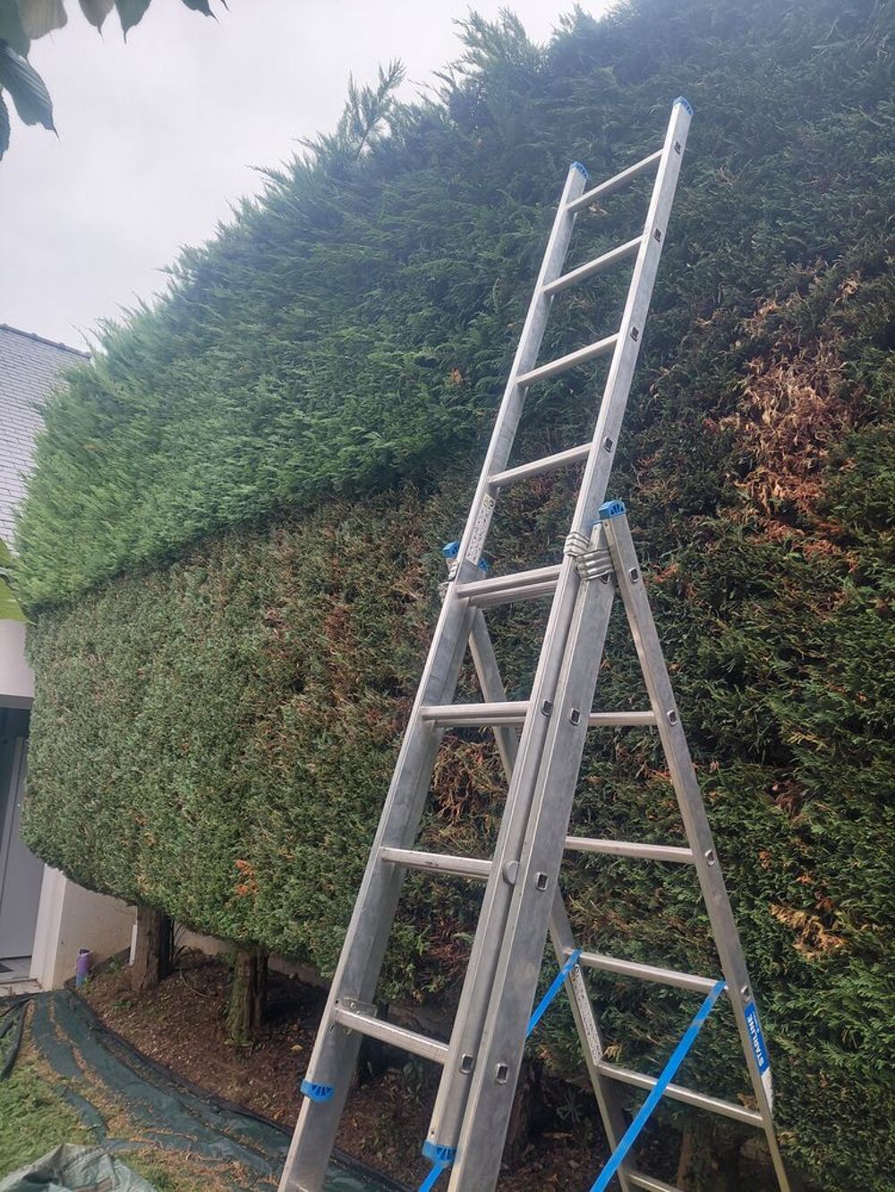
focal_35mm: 25
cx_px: 448
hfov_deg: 54.9
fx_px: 862
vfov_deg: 69.4
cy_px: 596
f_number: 1.8
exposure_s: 1/295
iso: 50
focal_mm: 4.69
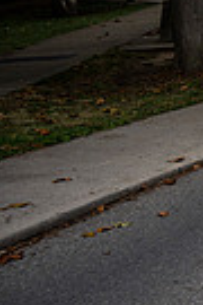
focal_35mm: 103
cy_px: 60
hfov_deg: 9.5
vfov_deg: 19.6
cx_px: 652
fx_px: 871
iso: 100
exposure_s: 1/1000
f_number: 4
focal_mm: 24
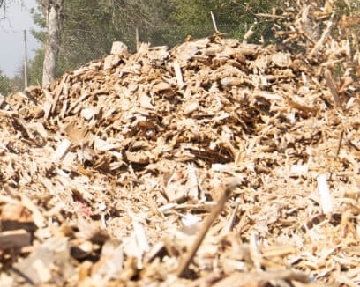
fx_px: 1619
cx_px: -304
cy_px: -15
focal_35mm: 152
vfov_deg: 10.1
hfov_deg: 11.7
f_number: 2.8
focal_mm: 43
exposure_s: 1/8000
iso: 250
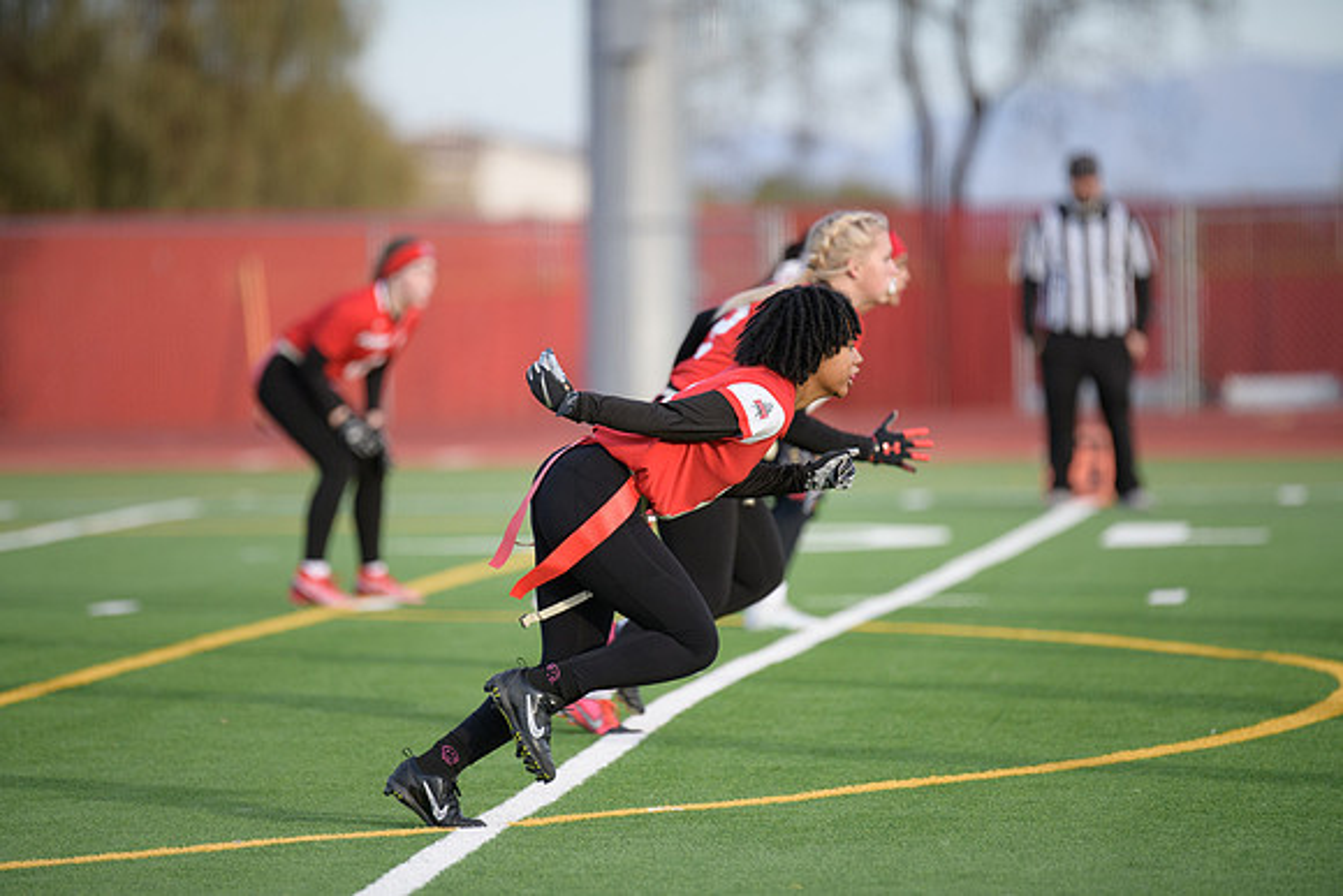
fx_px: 11194
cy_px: 448
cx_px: 672
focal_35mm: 300
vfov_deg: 4.6
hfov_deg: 6.9
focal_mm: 300
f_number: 2.8
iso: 900
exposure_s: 1/3200
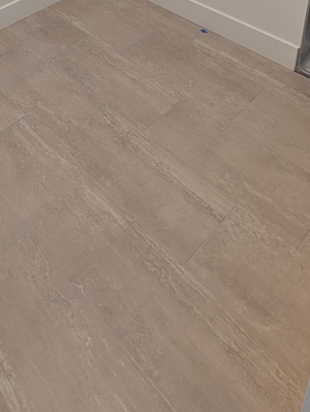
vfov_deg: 38.3
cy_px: -88
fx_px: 417
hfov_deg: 38.3
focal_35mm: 35
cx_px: 38
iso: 114
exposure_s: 1/120
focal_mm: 2.02
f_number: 1.7
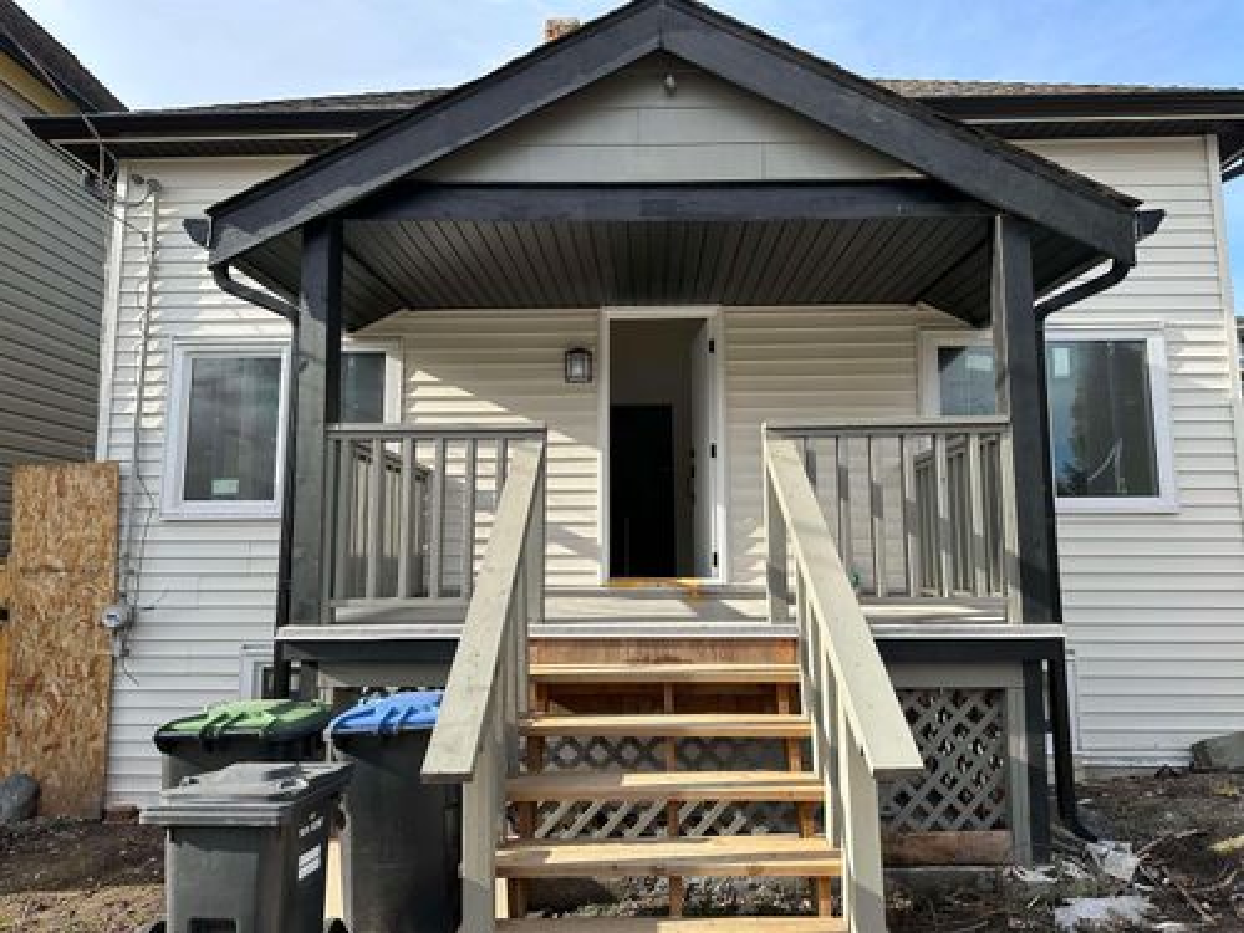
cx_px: 622
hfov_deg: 71.6
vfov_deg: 56.8
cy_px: 466
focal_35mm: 24
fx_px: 862
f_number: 1.78
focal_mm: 6.86
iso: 80
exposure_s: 1/1639
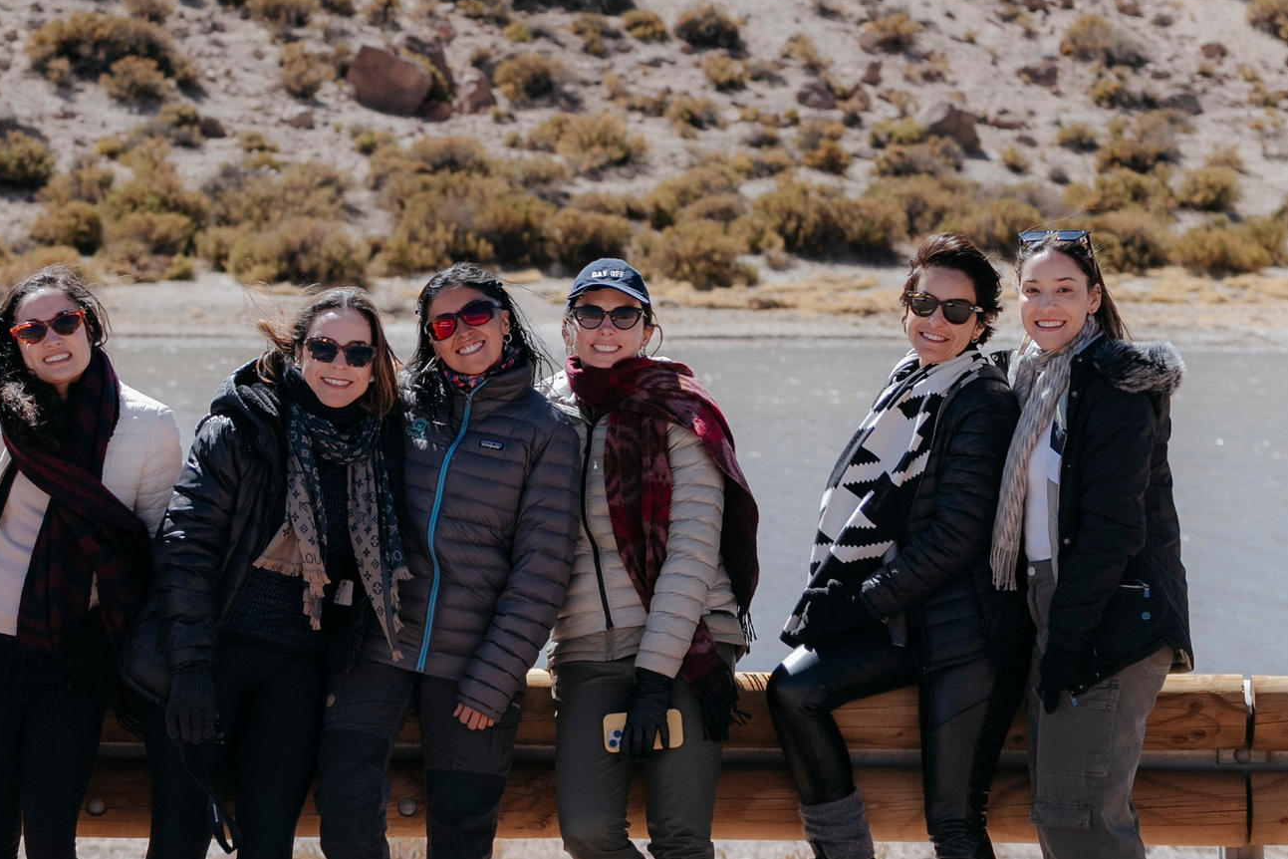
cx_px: 576
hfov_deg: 12.8
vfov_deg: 8.5
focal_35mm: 161
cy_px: 217
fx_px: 5760
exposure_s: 1/800
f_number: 4.5
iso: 125
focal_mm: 73
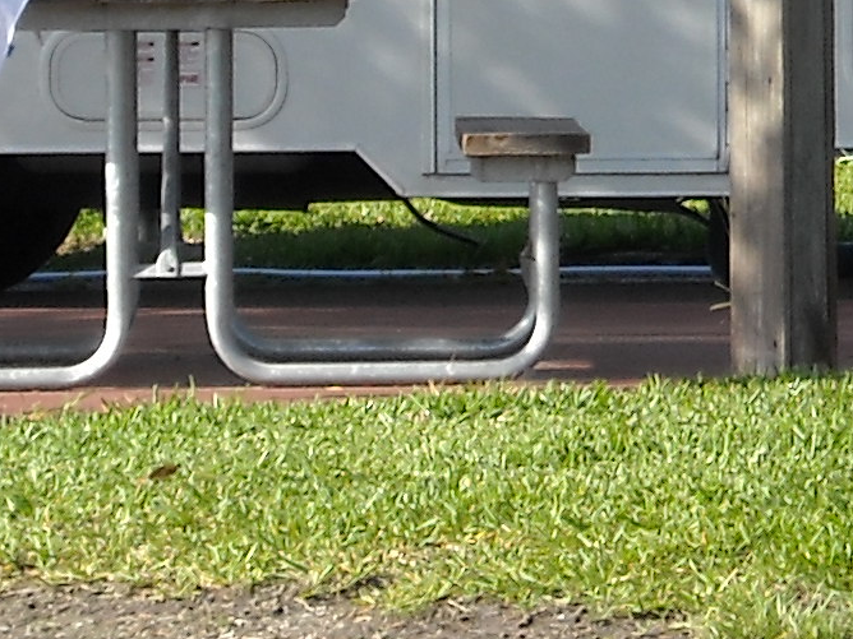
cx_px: 723
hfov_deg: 4.1
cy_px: -440
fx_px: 11902
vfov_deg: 3.1
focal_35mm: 483
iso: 64
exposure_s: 1/228
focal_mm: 17.1
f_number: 4.7
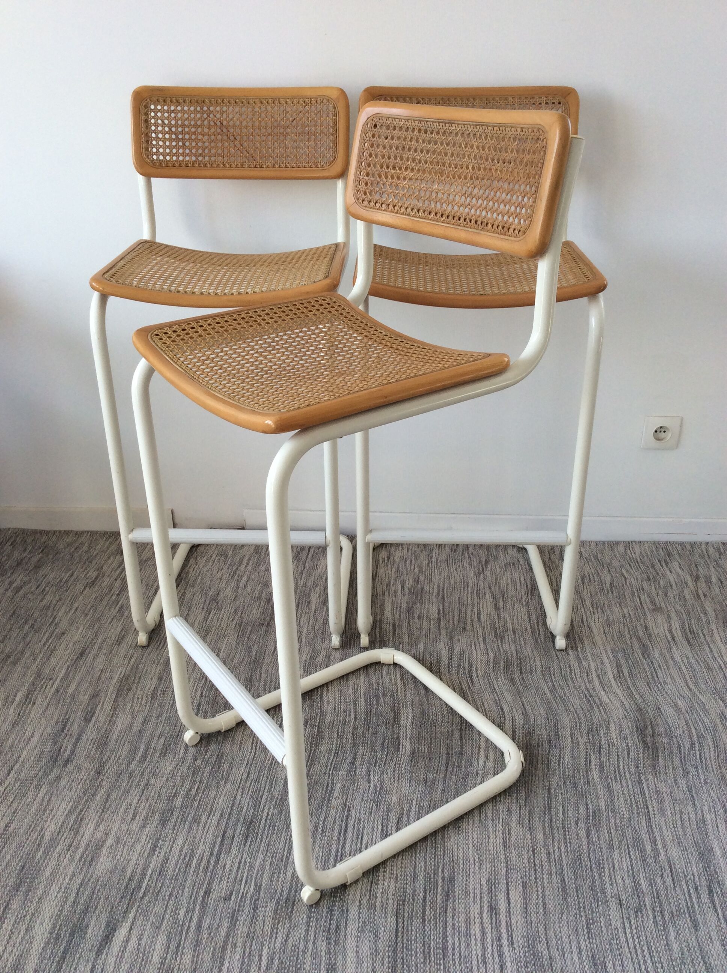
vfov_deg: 56.9
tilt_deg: -26.8
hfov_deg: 44.1
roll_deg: +0.9
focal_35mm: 32
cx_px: 364
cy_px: 486
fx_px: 898
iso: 32
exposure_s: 1/100
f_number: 2.4
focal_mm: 3.3
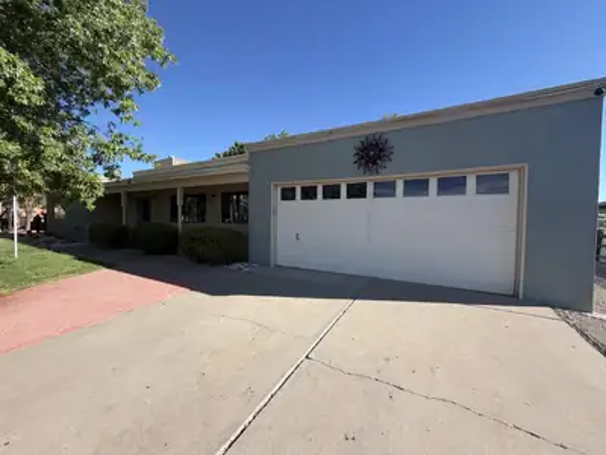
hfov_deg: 102.1
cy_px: 228
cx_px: 303
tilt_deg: -2.6
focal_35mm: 14
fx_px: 245
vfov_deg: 85.7
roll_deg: -0.8
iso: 32
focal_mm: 2.22
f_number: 2.2
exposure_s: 1/770
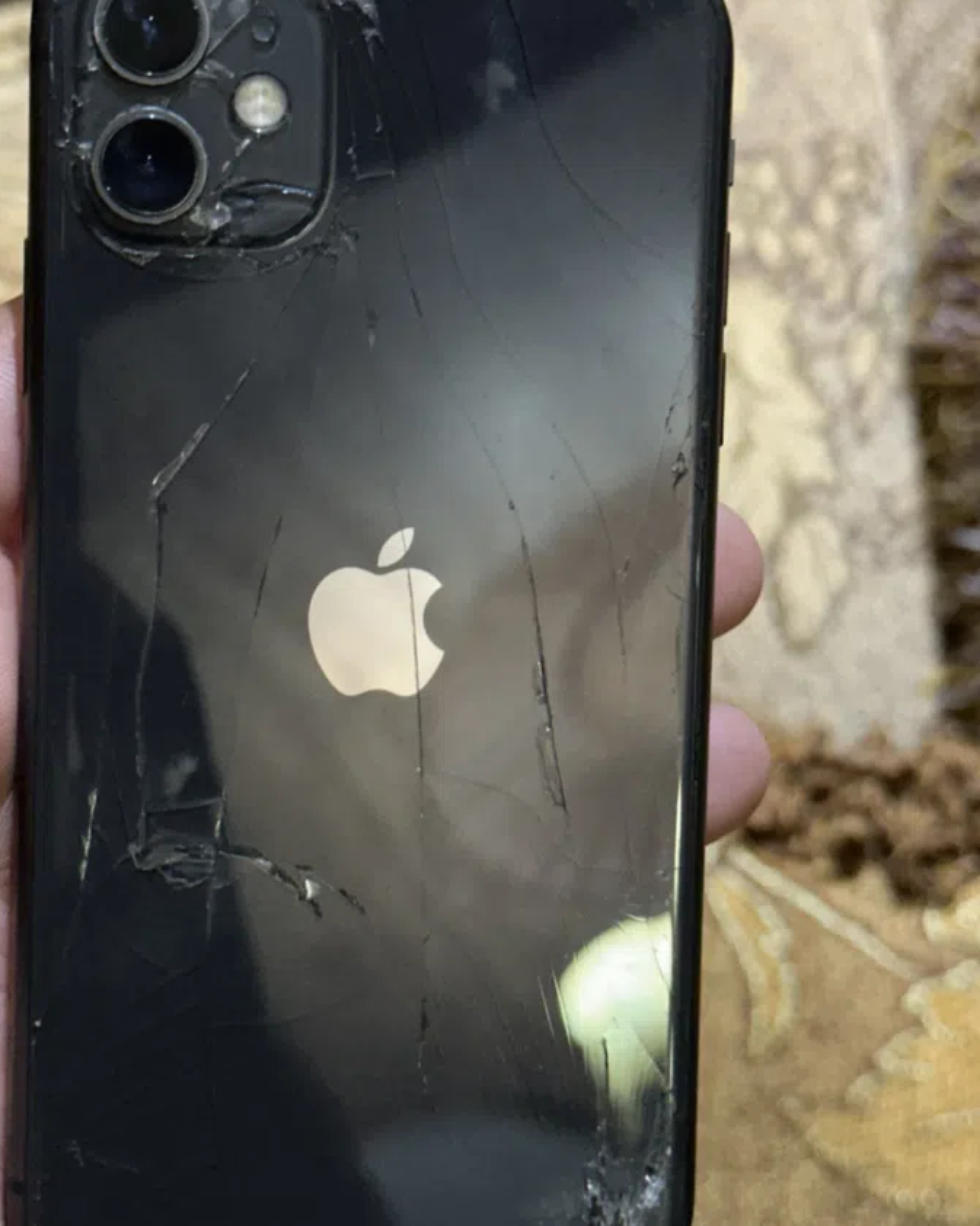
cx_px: 386
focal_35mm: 76
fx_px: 2757
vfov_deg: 25.1
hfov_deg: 20.1
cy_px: 606
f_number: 1.78
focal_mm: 6.86
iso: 500
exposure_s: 1/25
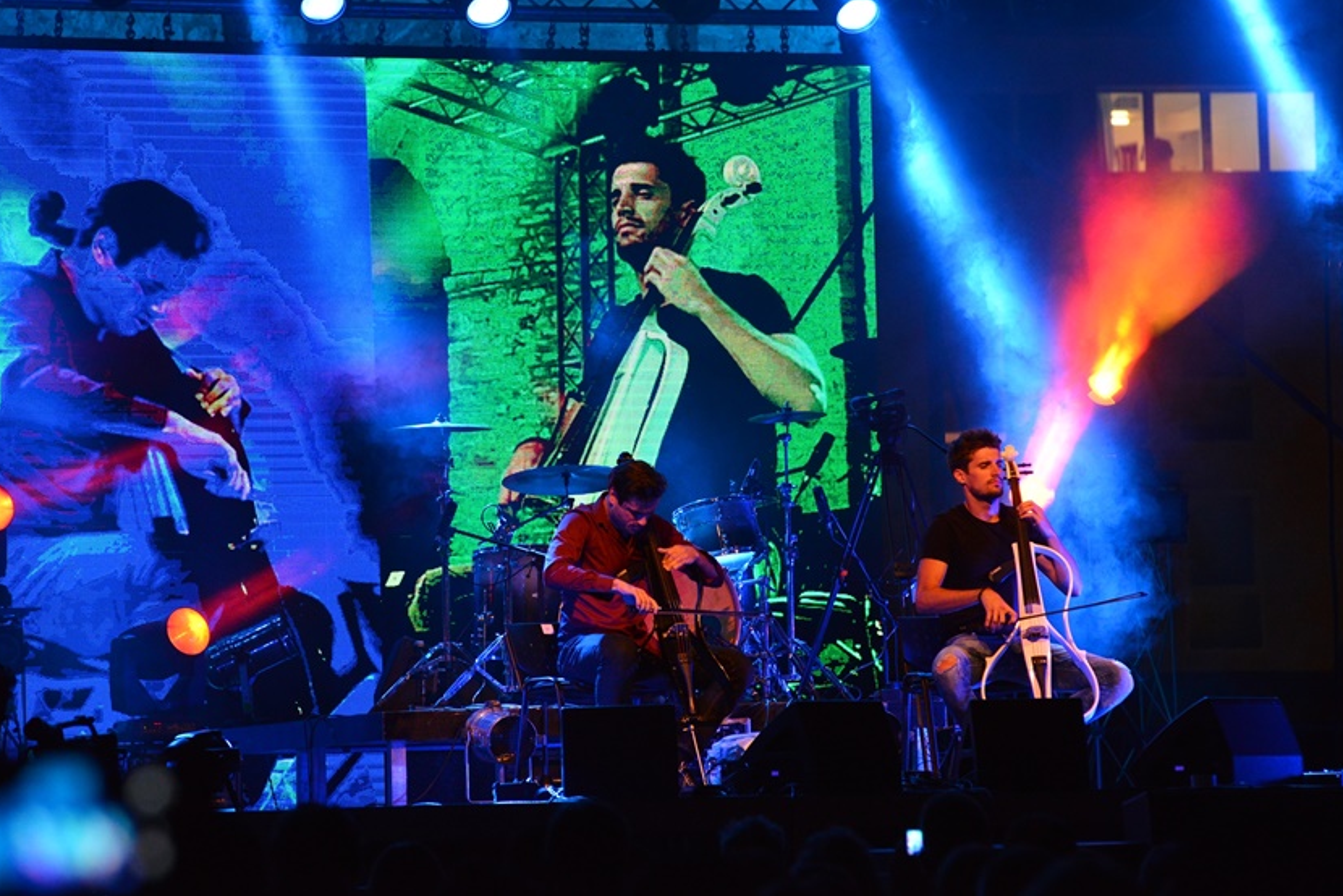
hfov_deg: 12.2
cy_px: 418
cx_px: 626
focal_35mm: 168
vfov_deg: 8.2
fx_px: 6269
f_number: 5.6
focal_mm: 155
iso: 3200
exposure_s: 1/250
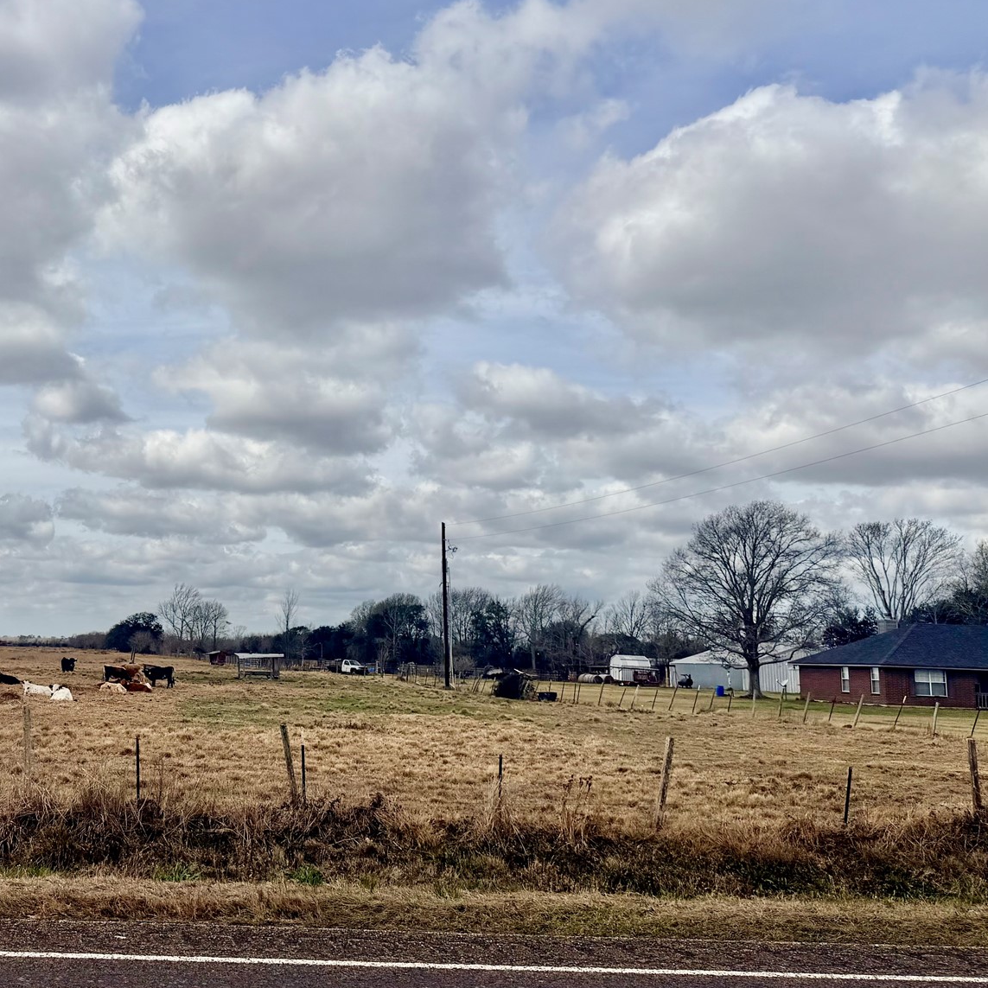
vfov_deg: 43.8
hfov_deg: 41.3
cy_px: 439
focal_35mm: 38
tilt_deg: +10.4
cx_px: 151
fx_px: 1227
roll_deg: -2.5
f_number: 1.78
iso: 80
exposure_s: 1/11905
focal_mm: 6.76
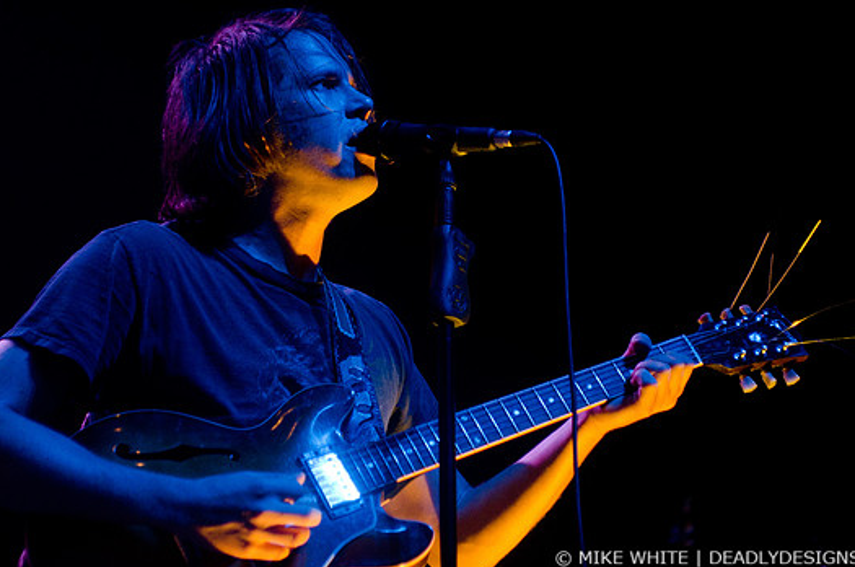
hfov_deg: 17.7
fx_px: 2750
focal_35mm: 116
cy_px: 259
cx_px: 443
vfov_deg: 11.8
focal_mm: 70
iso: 1000
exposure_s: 1/80
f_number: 2.8
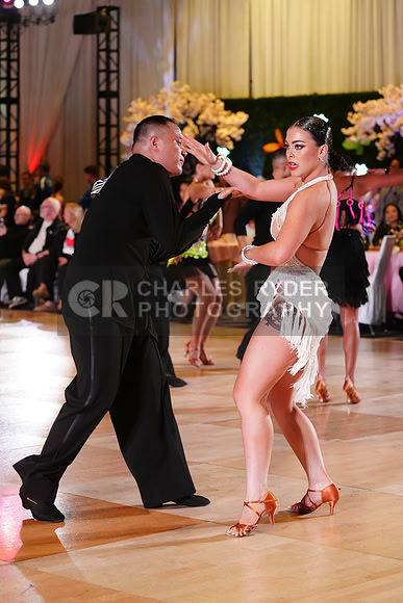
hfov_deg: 15.4
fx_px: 1493
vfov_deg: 22.9
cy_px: 302
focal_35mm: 89
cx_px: 202
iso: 3200
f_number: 4
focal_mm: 89
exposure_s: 1/400
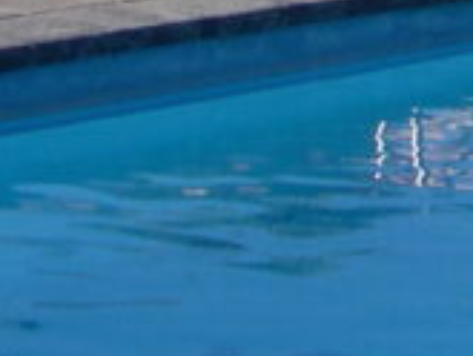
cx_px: 777
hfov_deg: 8.2
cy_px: -663
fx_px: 3227
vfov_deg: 5.9
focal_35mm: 236
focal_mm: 8
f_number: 7.6
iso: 100
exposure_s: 1/150
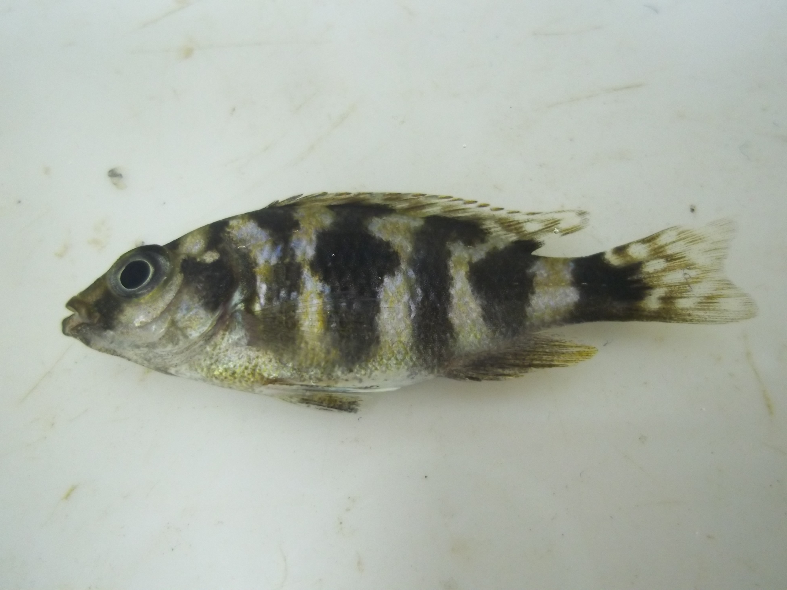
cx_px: 394
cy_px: 295
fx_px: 818
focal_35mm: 36
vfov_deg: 39.7
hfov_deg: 51.4
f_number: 3.1
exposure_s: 1/8
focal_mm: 6.5
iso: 236
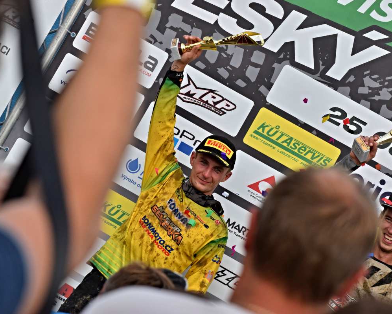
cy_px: 157
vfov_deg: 6.3
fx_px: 2850
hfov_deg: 7.9
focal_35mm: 246
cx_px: 190
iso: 800
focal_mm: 145
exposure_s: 1/1000
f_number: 8
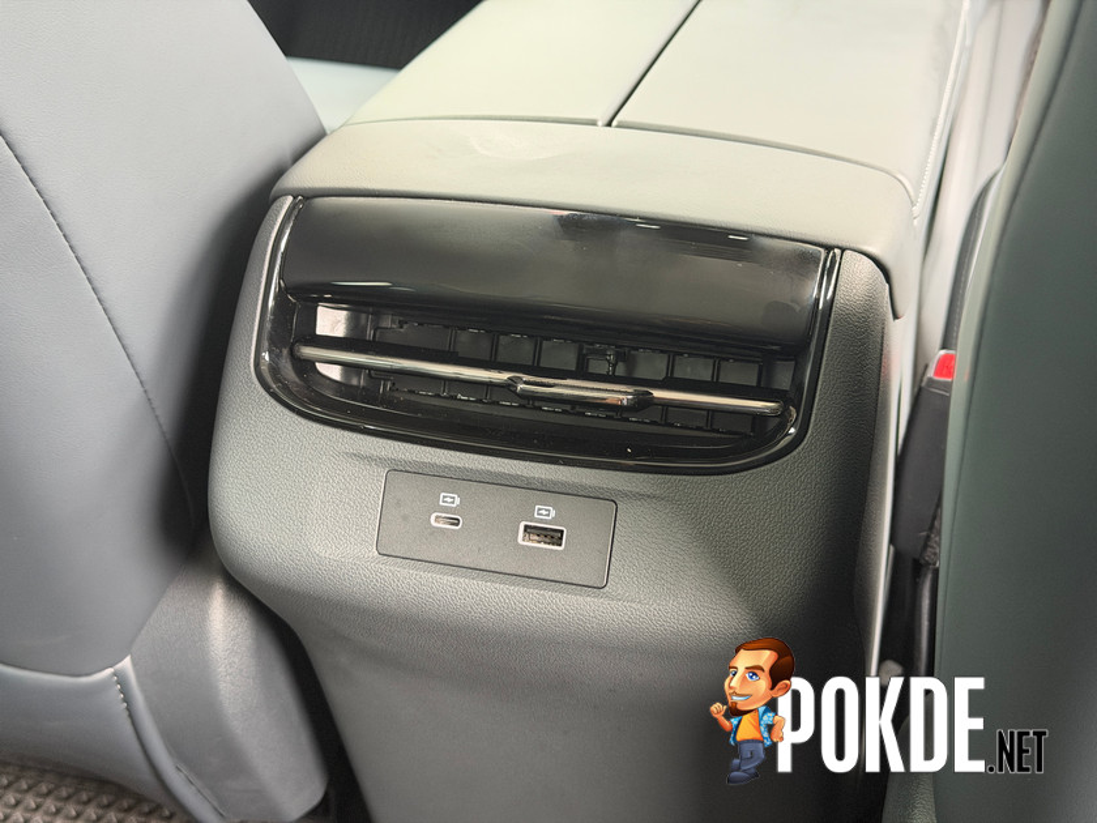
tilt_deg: -29.0
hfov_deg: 39.7
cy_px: 412
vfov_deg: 30.3
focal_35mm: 48
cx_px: 548
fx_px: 1521
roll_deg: +1.2
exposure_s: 1/40
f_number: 1.78
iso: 320
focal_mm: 6.76
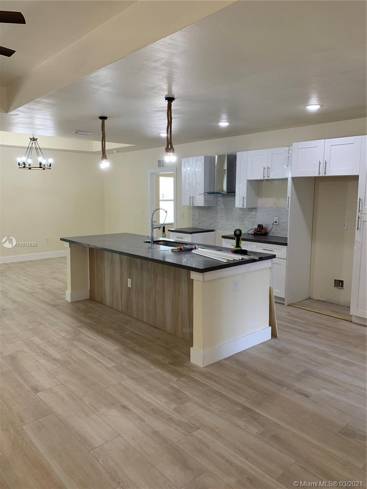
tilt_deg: -7.0
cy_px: 244
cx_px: 184
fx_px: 368
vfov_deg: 67.3
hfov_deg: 53.1
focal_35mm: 26
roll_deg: -0.2
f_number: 1.8
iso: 80
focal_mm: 4.25
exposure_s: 1/120
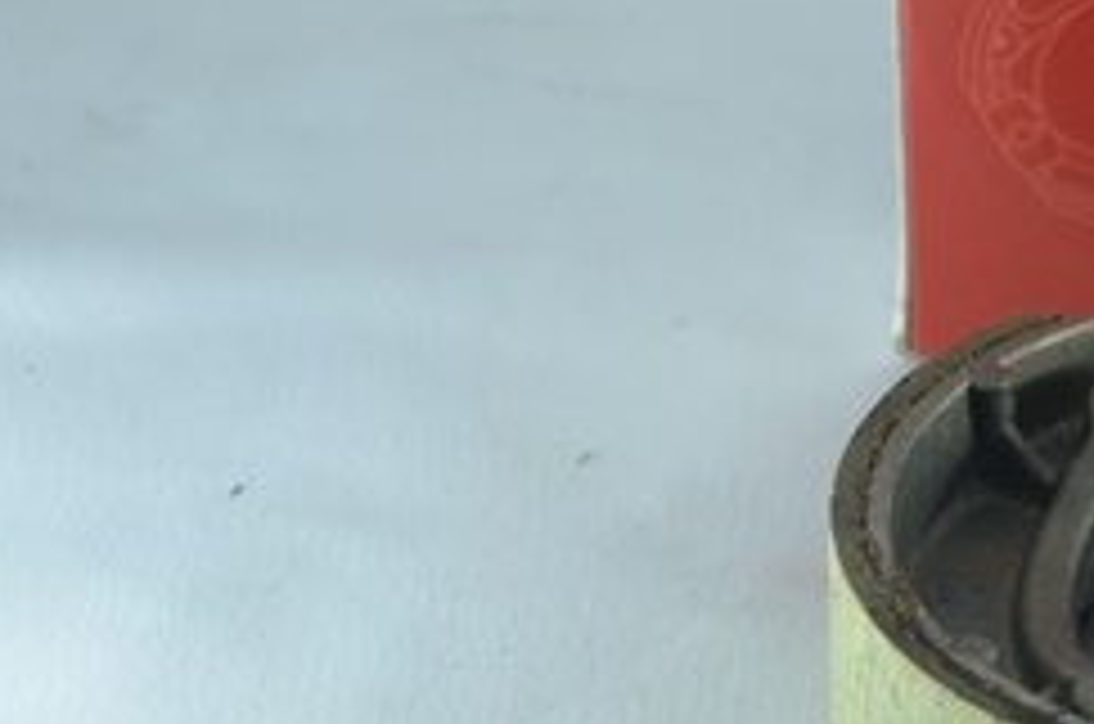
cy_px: 135
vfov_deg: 5.6
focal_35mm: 246
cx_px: 1301
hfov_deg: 8.3
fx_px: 7461
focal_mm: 66
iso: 100
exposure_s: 1/60
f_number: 7.1
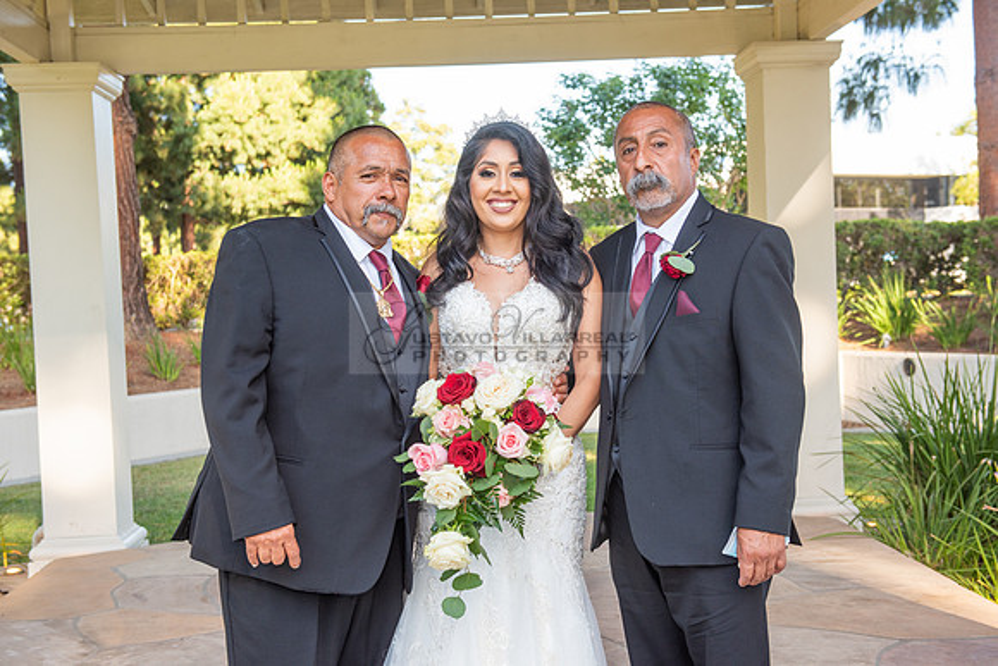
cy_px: 333
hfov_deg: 41.1
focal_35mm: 48
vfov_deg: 28.1
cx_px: 499
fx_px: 1331
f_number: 5.6
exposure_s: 1/200
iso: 400
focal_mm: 48
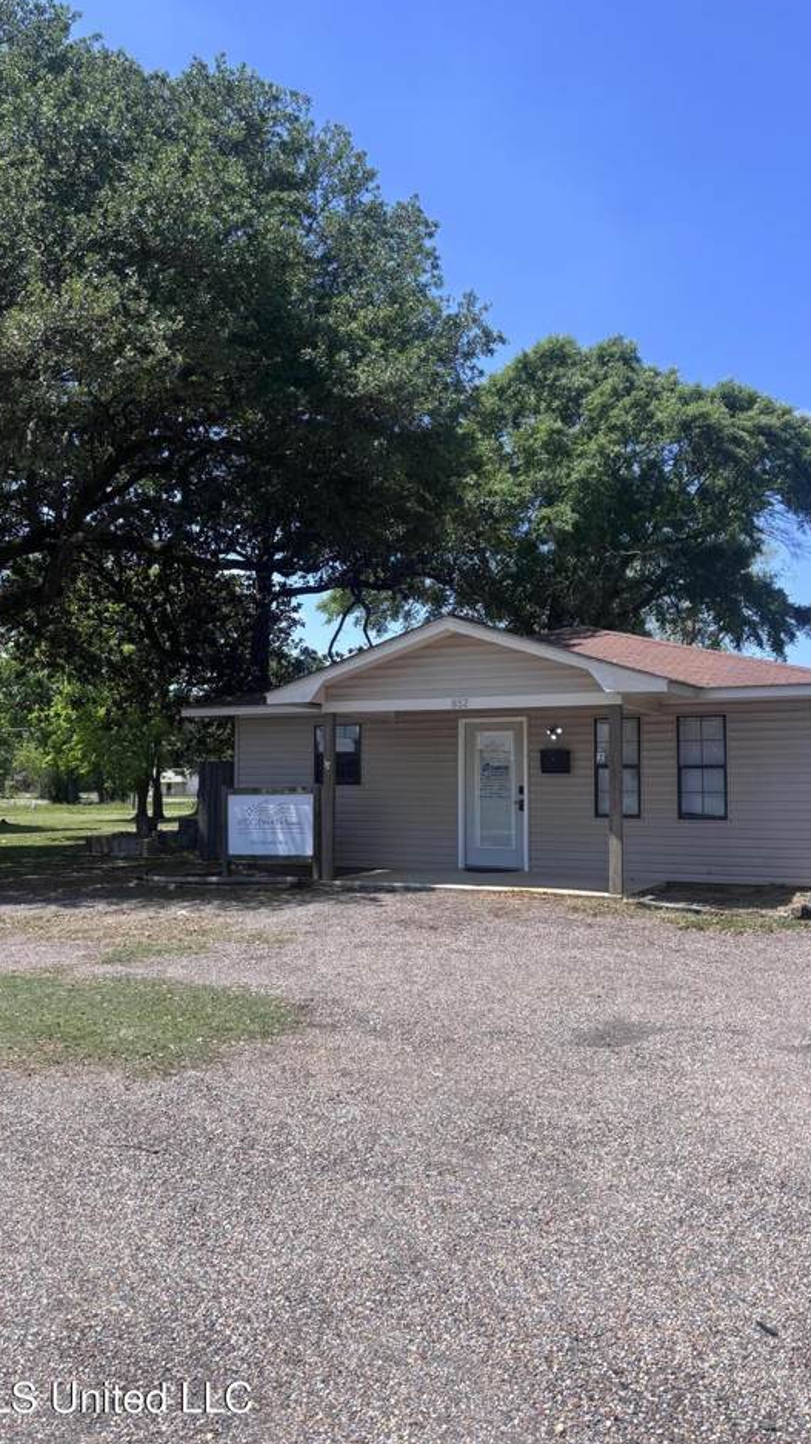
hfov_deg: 40.1
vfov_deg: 66.1
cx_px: 369
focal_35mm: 29
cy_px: 727
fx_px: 1110
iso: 50
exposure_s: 1/2398
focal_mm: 5.96
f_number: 1.6
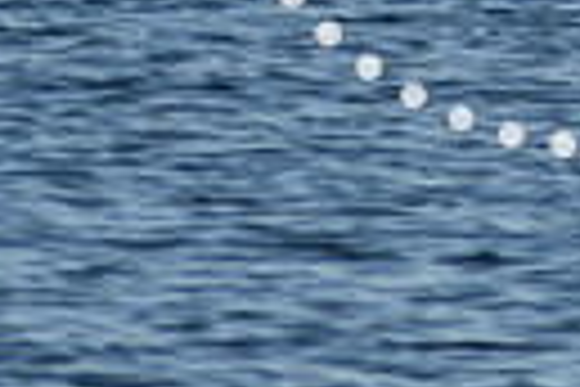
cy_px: -277
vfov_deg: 1.0
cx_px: 616
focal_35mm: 1349
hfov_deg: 1.5
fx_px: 21732
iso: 200
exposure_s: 1/1600
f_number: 7.1
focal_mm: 200
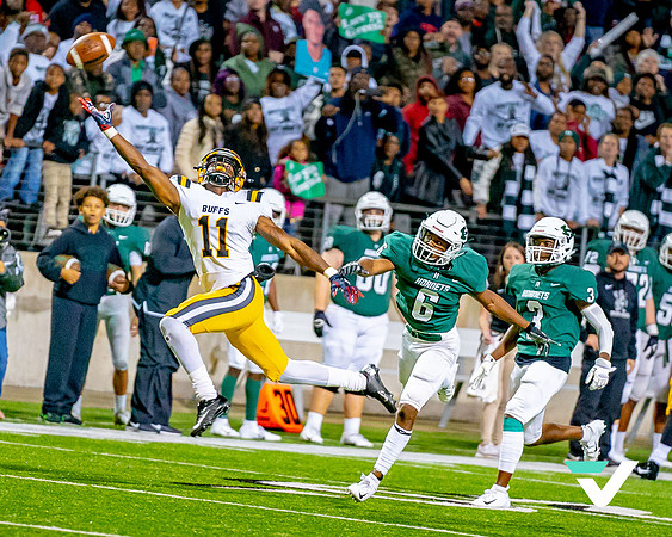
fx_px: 8230
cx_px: 334
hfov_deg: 4.7
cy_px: 266
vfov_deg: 3.7
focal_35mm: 414
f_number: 2.8
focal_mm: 200
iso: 5000
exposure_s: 1/1000
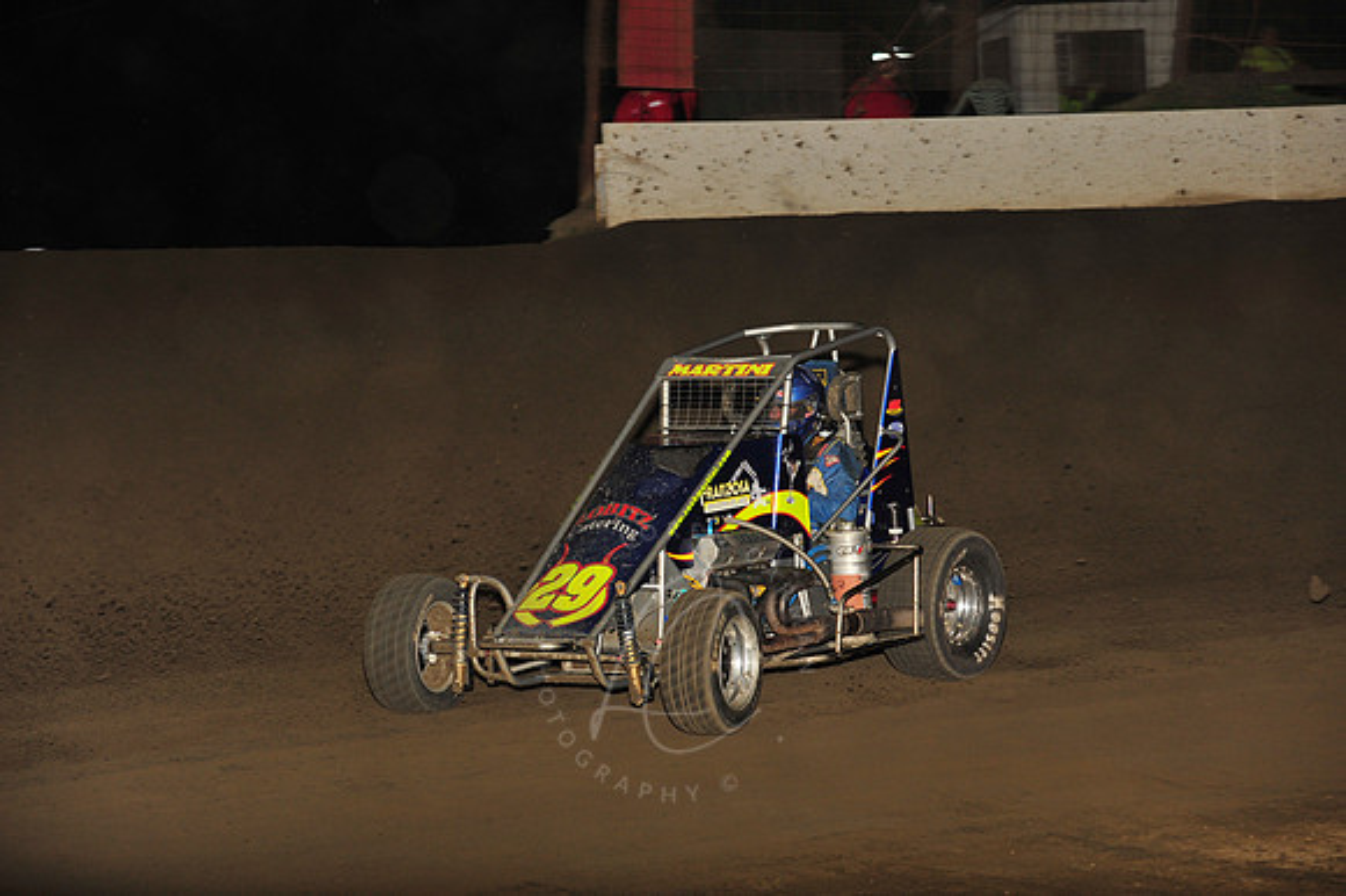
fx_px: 4671
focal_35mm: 125
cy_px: 448
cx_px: 673
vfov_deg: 11.0
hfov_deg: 16.4
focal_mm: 125
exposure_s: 1/320
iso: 800
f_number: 6.3
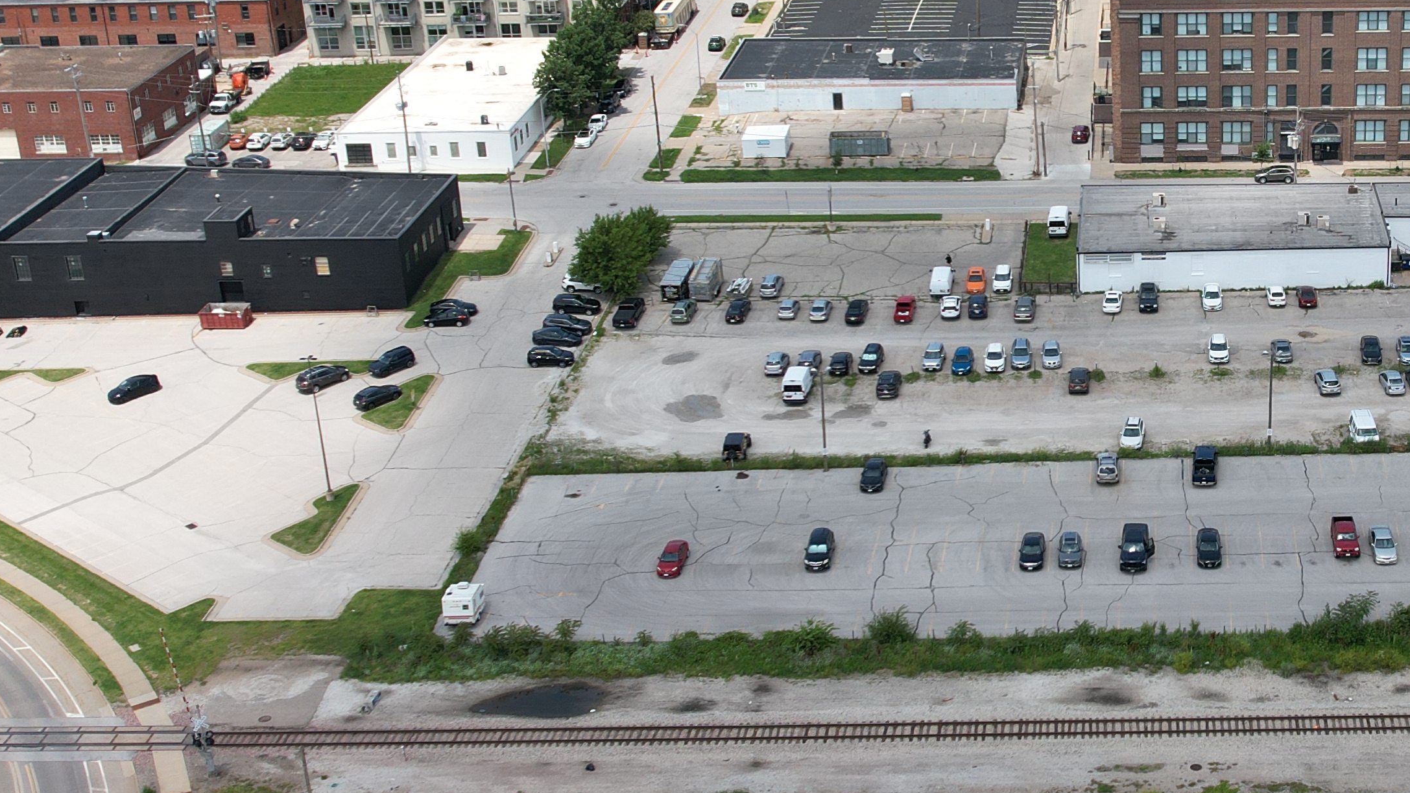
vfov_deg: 20.7
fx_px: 2169
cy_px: 328
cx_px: 1149
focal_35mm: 58
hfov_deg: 34.8
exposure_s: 1/500
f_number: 2.8
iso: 100
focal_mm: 8.38
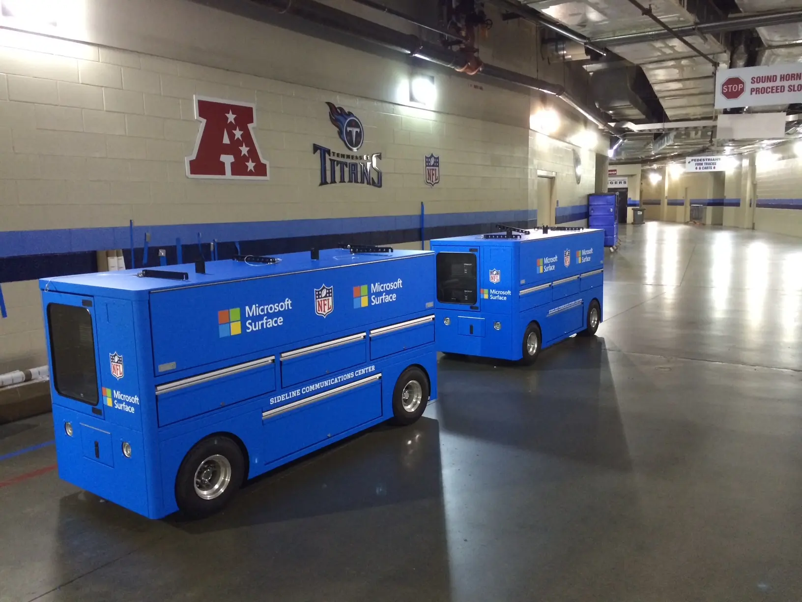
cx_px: 401
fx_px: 695
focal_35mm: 30
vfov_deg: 46.8
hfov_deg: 60.0
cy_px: 301
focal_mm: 4.12
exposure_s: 1/20
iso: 320
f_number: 2.2
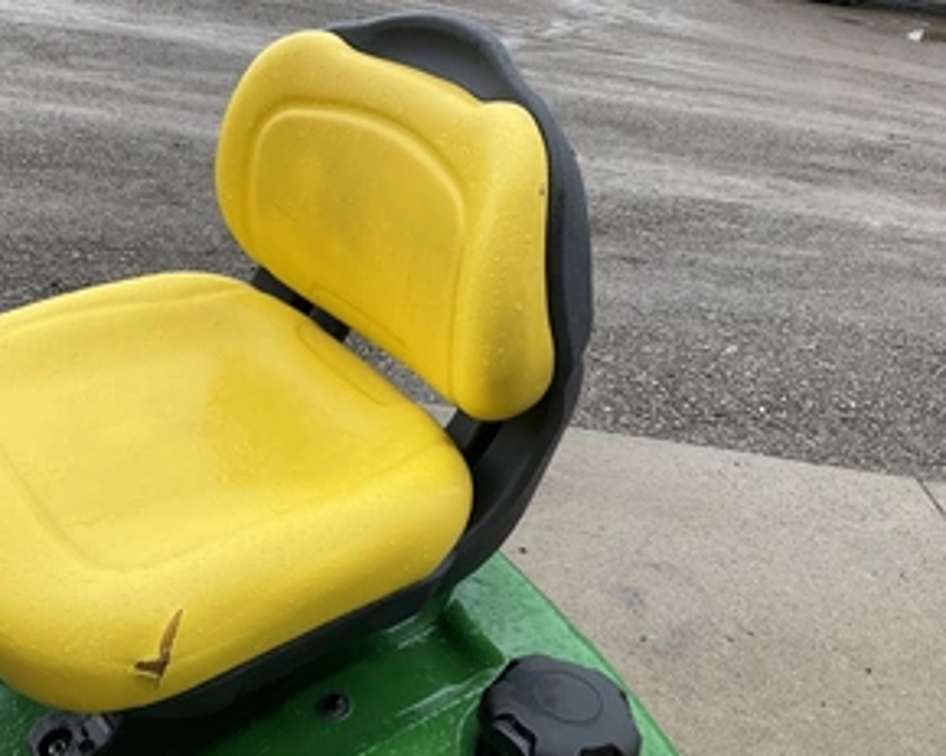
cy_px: 411
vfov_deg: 38.2
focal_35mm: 39
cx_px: 310
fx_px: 1092
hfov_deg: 46.1
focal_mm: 3
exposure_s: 1/435
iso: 25
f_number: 1.8
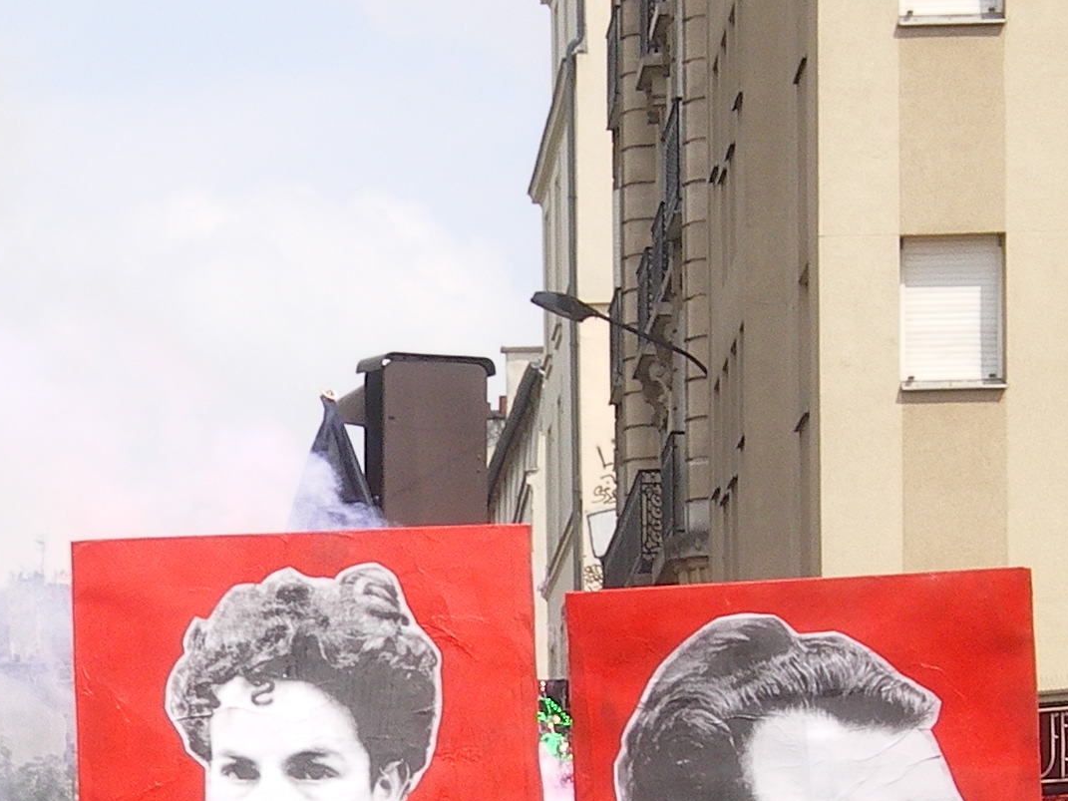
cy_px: 901
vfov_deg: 5.9
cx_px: 323
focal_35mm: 250
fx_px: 7712
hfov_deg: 7.9
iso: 50
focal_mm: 14.3
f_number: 7.2
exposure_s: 1/160
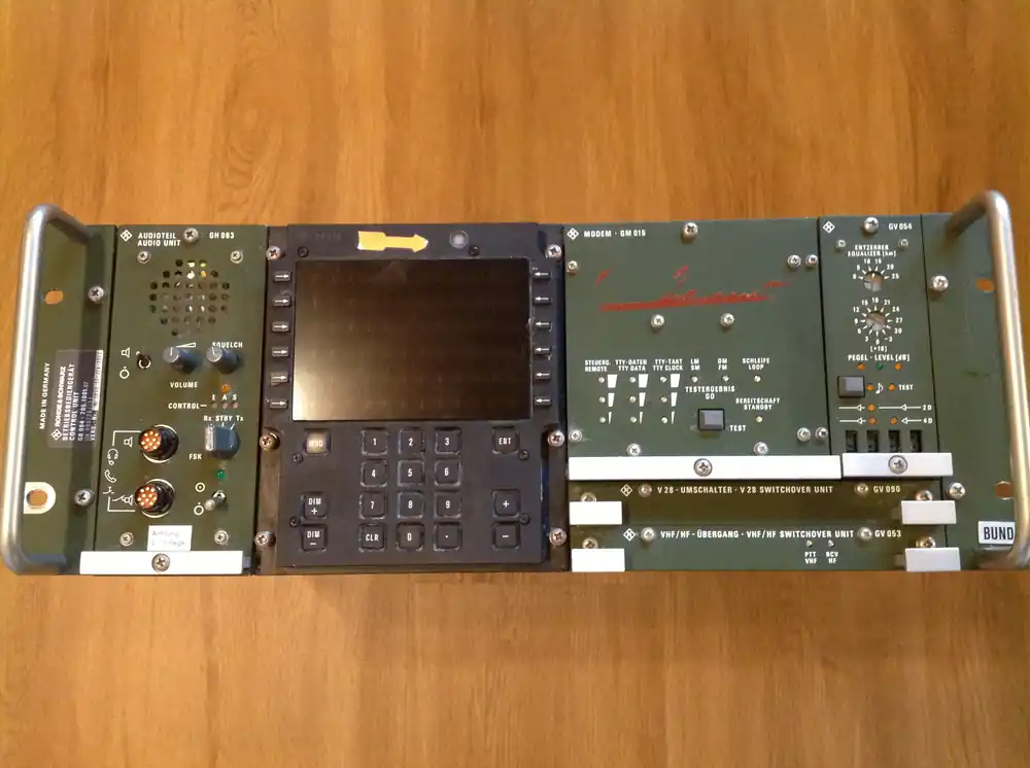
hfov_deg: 52.7
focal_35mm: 35
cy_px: 384
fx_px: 1039
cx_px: 515
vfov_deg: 40.6
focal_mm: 4.28
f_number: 2.4
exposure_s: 1/15
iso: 400
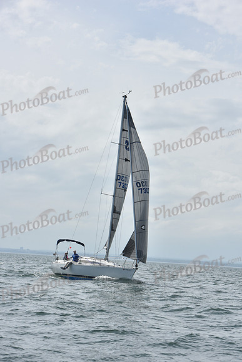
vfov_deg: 20.4
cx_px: 121
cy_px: 181
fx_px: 1008
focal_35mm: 100
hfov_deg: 13.7
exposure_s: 1/1000
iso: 200
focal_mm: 100
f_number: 9
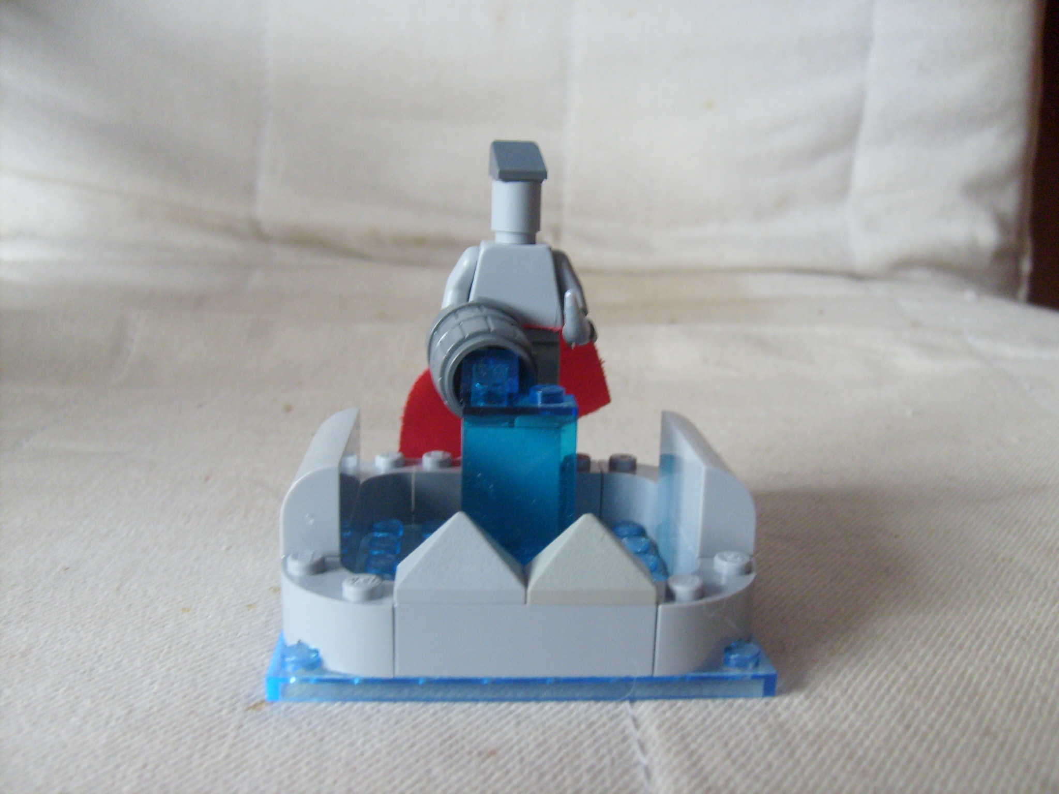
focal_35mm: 35
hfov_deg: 52.6
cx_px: 530
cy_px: 397
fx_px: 1071
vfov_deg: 40.7
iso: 200
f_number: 2.8
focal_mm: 5.8
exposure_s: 1/6
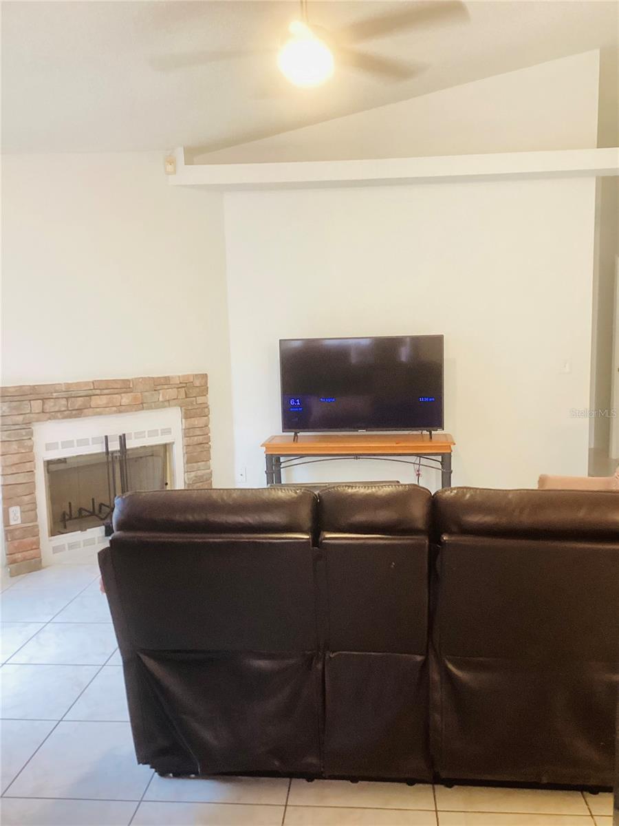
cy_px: 413
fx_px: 739
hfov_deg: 45.4
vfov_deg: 58.4
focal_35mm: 31
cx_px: 310
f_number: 2.4
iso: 160
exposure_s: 1/60
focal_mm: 3.3
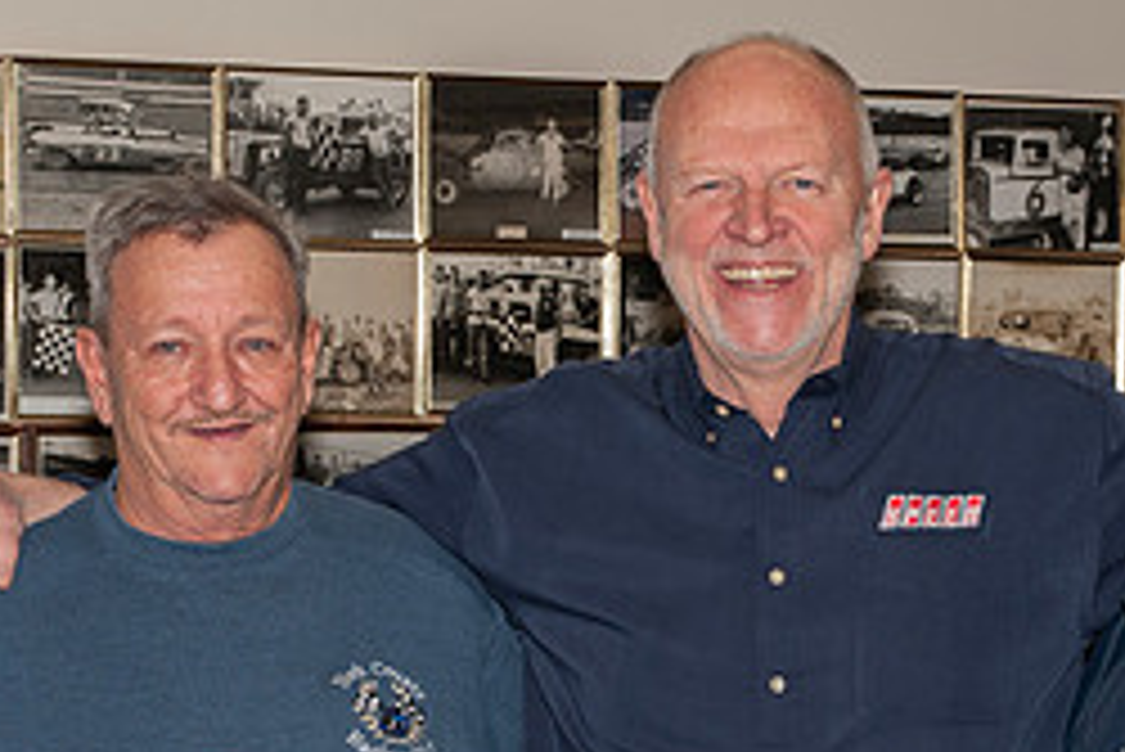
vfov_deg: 10.5
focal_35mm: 130
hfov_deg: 15.7
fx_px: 4065
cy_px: 633
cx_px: 787
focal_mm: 48
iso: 500
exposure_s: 1/250
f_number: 8
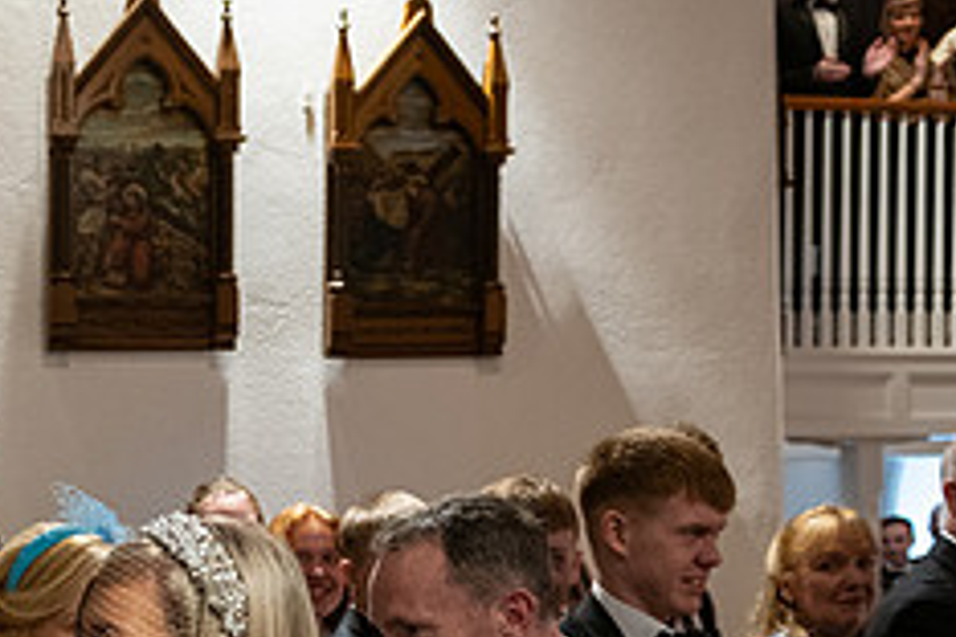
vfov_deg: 17.1
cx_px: -20
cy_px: 721
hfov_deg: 25.0
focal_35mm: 77
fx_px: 2045
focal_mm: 31
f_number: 3.5
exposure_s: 1/160
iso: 1000
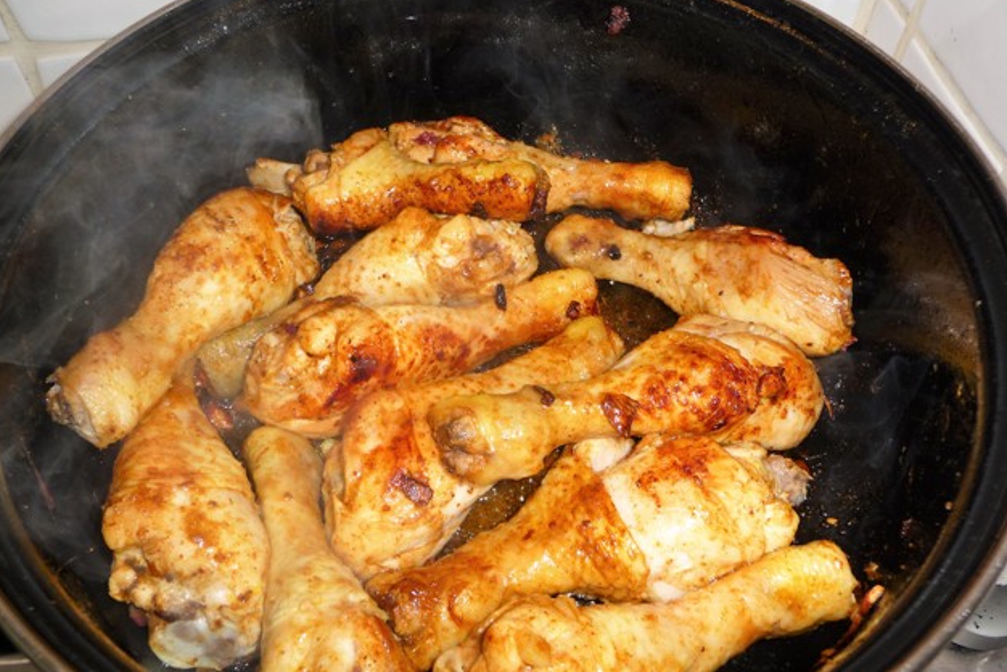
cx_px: 499
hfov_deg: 55.8
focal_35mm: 34
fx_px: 951
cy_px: 312
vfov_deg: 38.9
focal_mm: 5.3
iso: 100
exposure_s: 1/30
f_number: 3.5
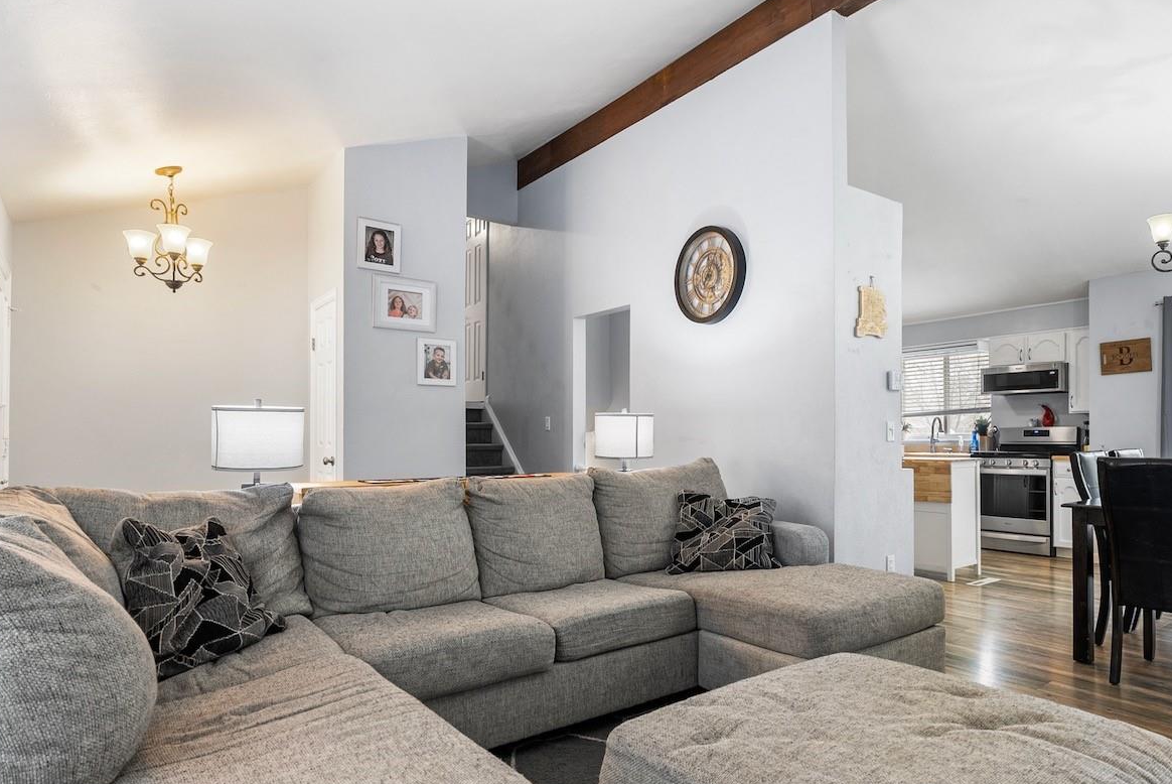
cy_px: 447
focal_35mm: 22
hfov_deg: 78.0
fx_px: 717
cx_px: 679
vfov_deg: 57.1
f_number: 8
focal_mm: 16
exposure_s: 1
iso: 200
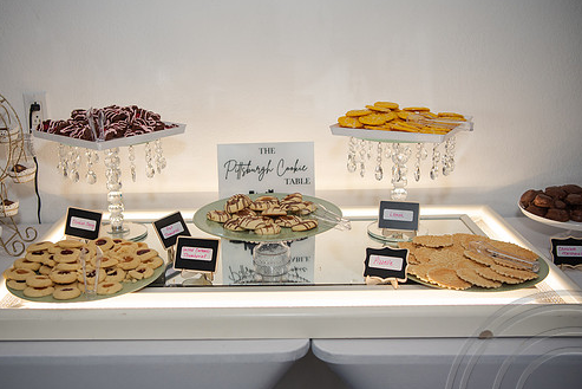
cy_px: 205
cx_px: 261
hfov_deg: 48.4
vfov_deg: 33.4
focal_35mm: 40
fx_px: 647
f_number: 2.8
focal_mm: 34
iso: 500
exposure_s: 1/125
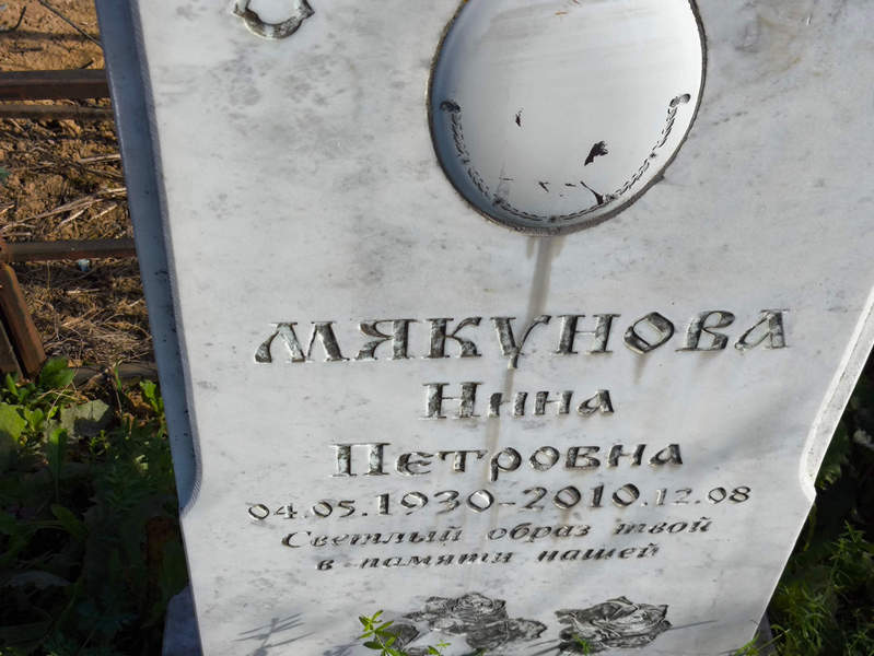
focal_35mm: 50
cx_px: 437
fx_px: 1263
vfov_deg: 29.1
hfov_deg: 38.2
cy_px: 328
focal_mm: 4.71
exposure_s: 1/1201
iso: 50
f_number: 1.7
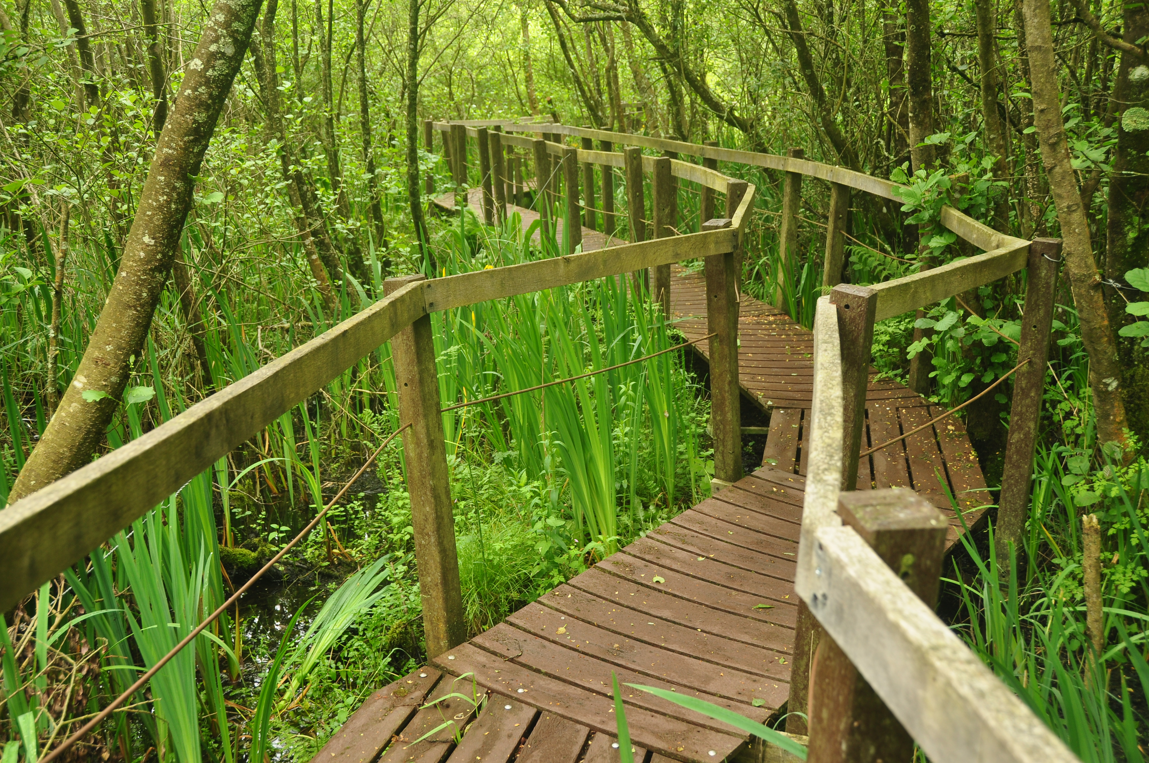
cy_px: 382
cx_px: 574
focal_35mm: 33
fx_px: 1052
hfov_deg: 57.3
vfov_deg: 39.9
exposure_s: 1/50
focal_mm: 22
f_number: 3.8
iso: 200
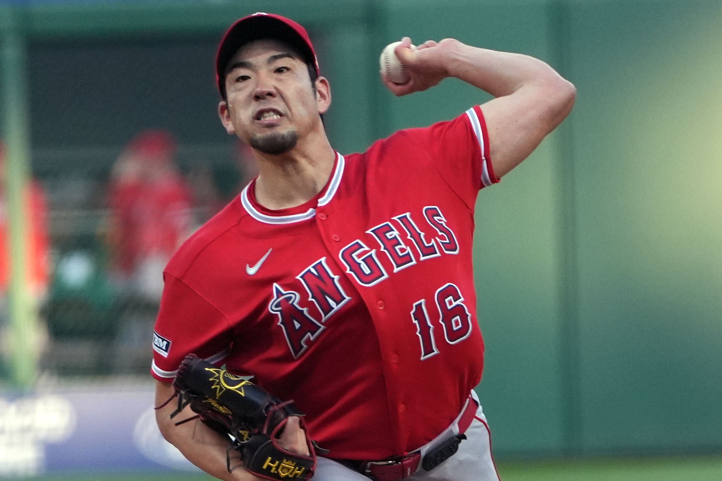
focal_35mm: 400
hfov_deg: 5.2
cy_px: 240
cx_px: 361
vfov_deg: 3.4
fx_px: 8021
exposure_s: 1/2000
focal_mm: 400
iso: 2000
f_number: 5.6
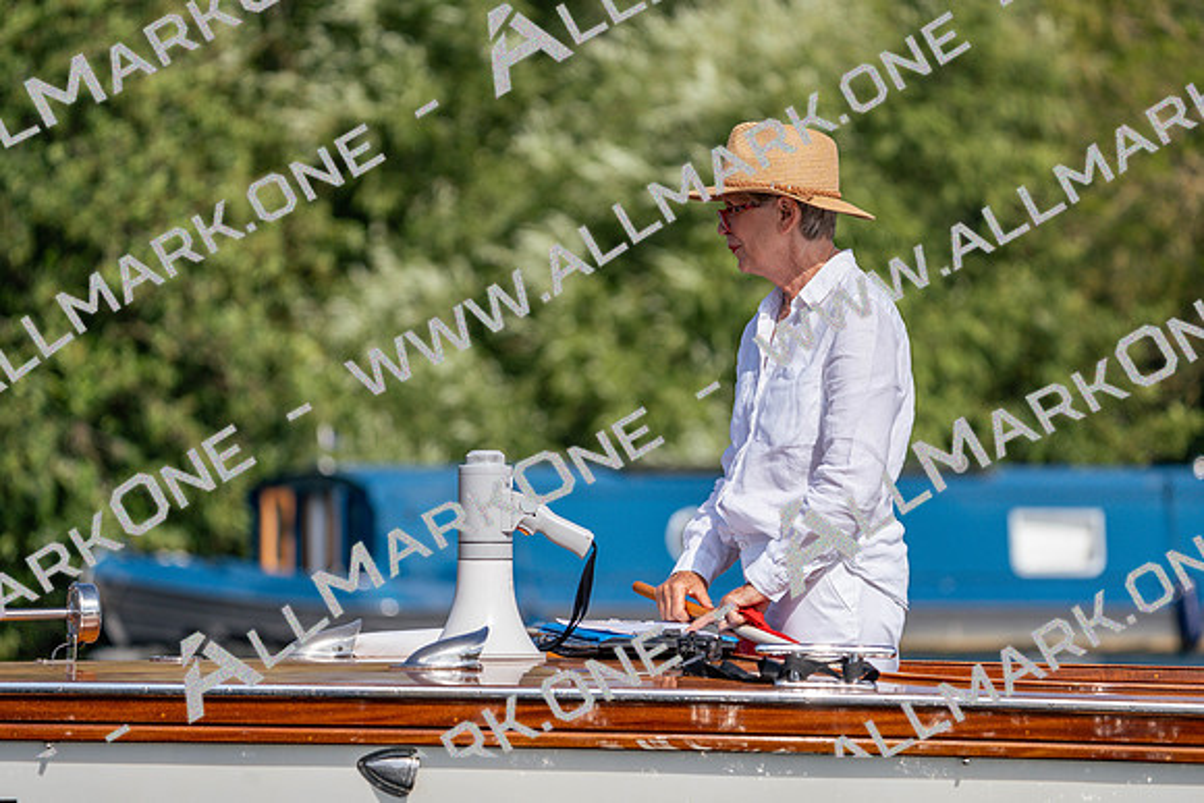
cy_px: 402
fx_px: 8597
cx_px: 602
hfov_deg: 8.0
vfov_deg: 5.4
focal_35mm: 257
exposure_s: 1/1600
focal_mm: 257
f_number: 5.6
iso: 160
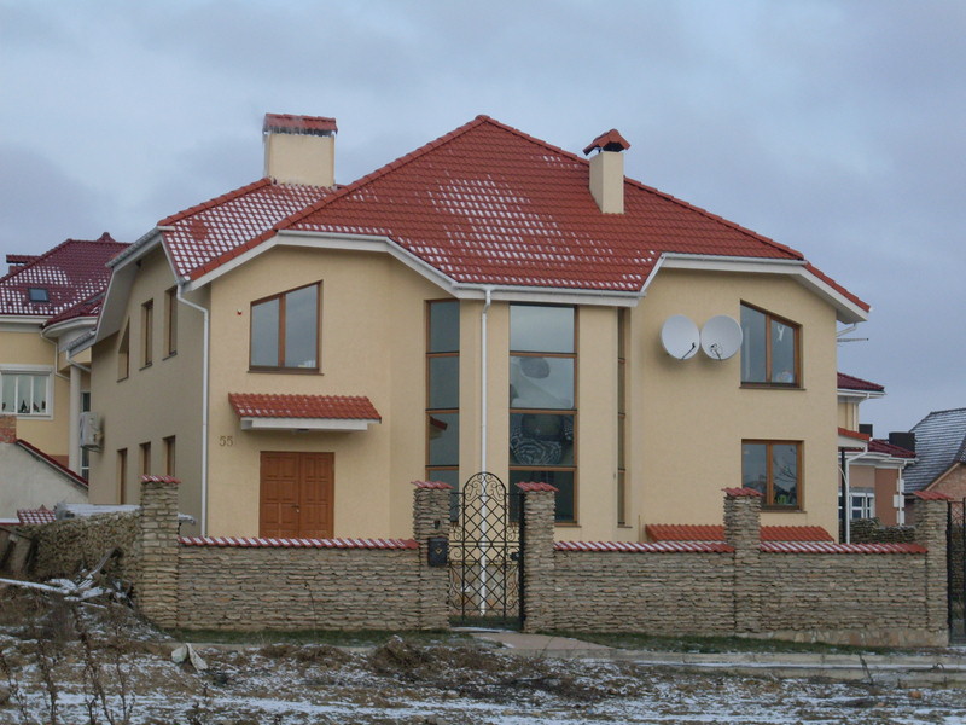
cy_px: 362
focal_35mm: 92
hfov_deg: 21.3
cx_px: 483
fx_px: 2567
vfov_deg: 16.1
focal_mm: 15.3
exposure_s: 1/350
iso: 80
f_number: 4.4
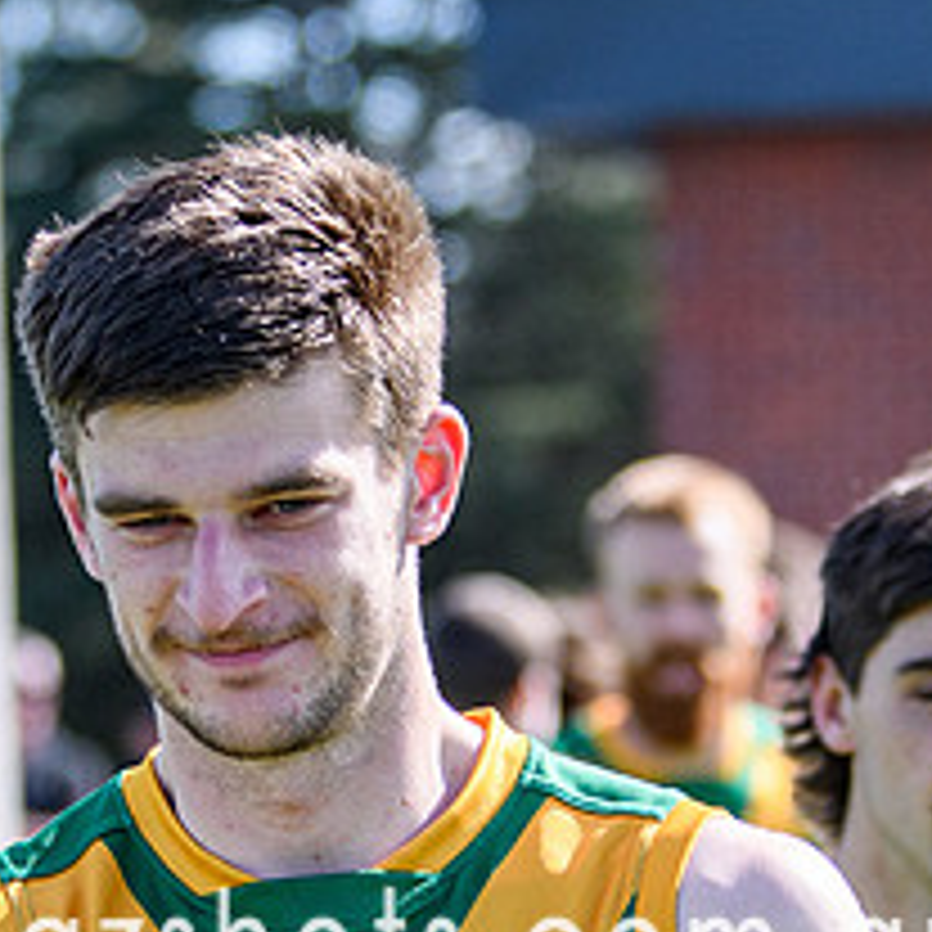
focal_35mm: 445
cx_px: 217
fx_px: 13555
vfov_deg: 3.9
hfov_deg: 3.9
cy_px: 702
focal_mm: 86
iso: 280
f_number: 2.8
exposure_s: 1/3200
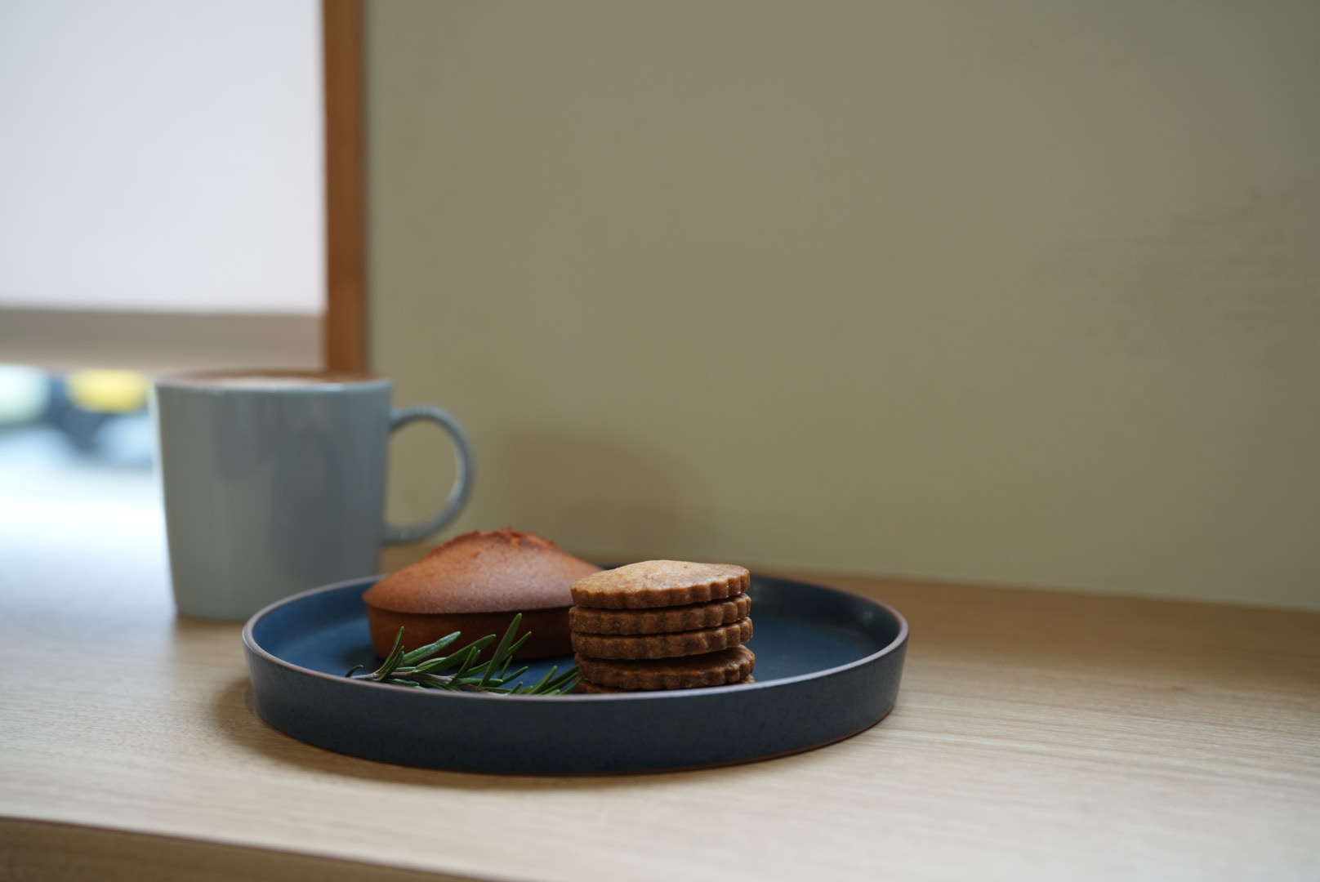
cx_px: 660
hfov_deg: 39.6
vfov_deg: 27.0
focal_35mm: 50
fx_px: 1835
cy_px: 441
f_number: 4
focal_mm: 50
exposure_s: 1/50
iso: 500
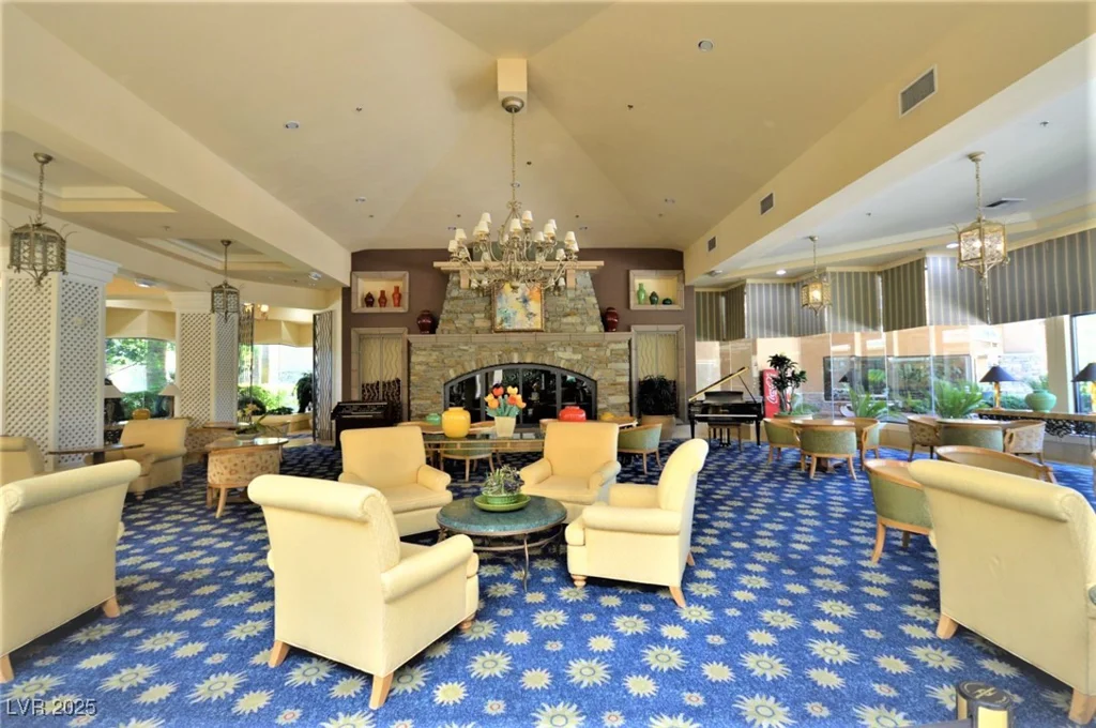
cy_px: 364
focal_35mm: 15
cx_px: 548
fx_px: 456
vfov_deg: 77.2
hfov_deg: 100.5
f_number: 4
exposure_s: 1/60
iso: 450
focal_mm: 10
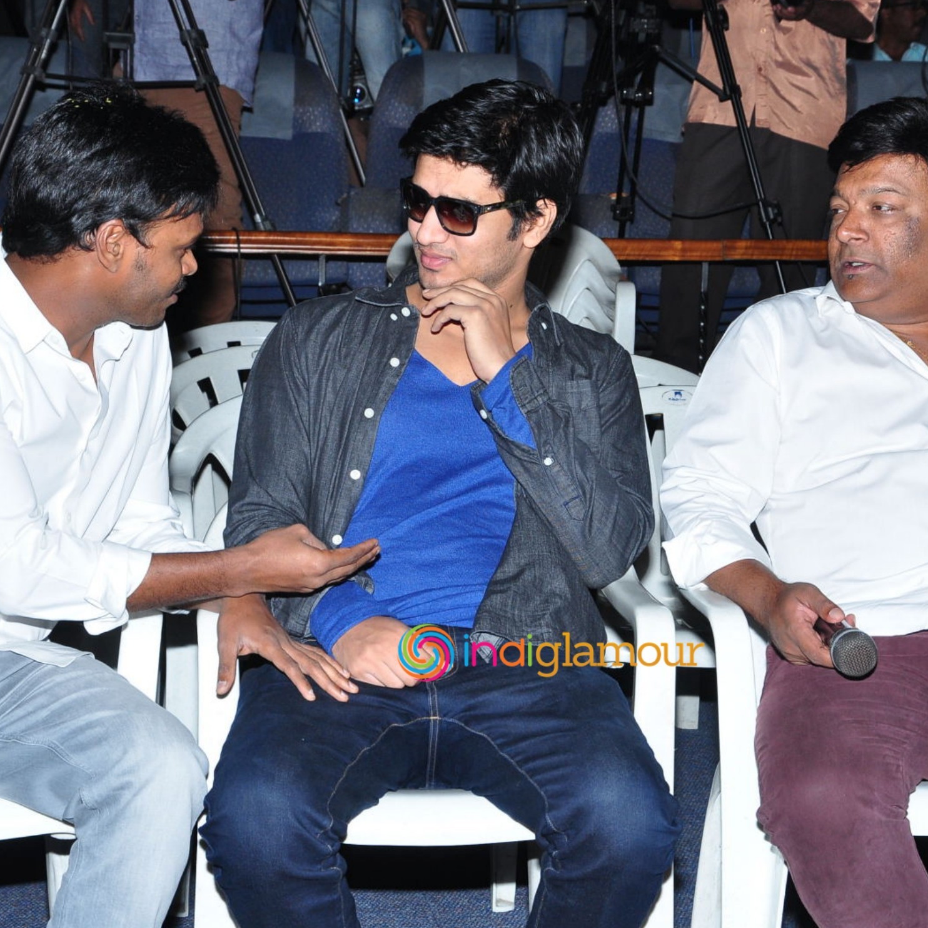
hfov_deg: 18.7
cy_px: 466
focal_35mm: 93
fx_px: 2821
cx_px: 550
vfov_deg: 18.7
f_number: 8
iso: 500
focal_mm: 48
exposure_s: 1/125
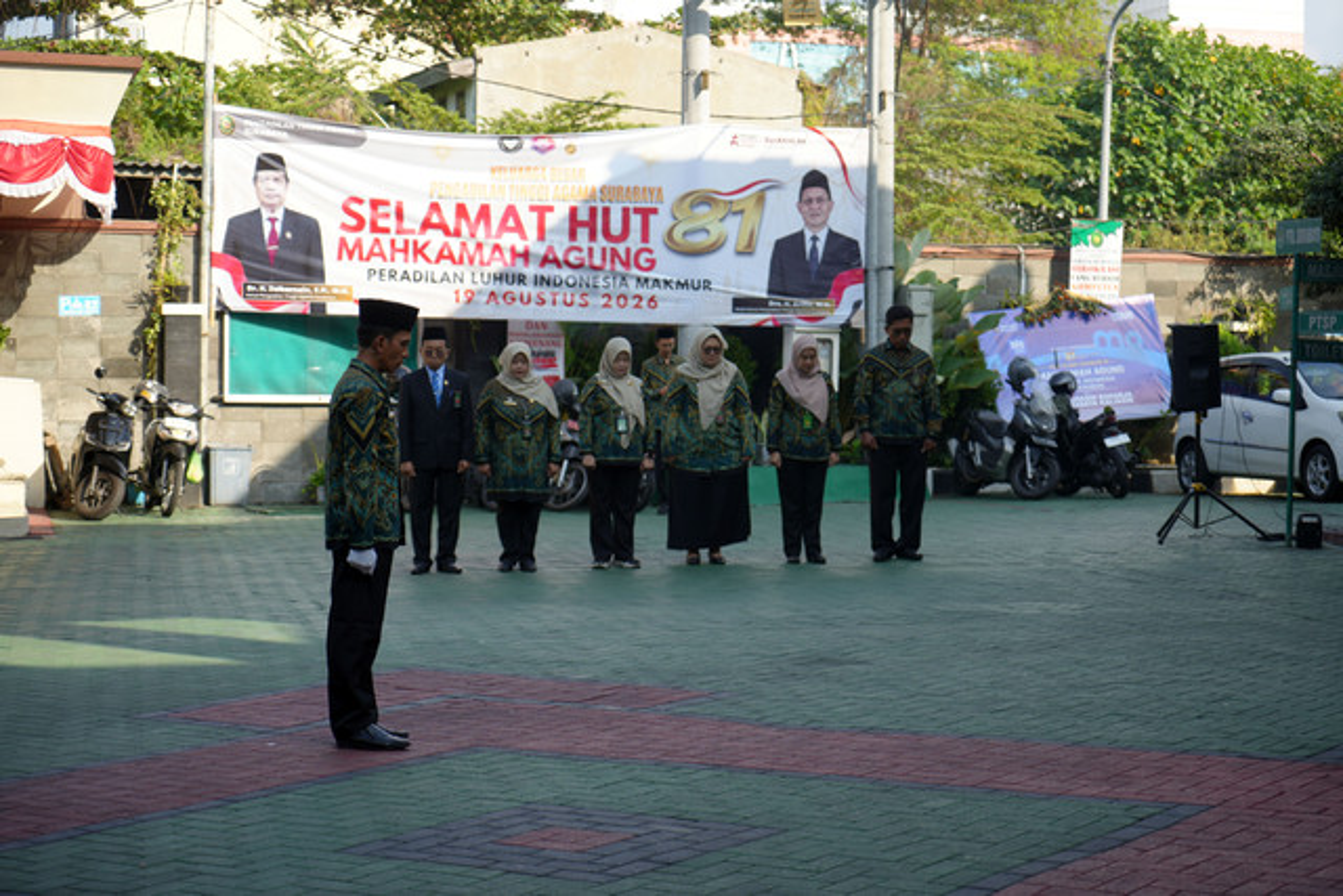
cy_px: 448
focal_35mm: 70
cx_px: 672
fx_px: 2612
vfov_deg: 19.5
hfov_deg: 28.8
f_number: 4.5
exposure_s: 1/400
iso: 100
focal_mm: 70
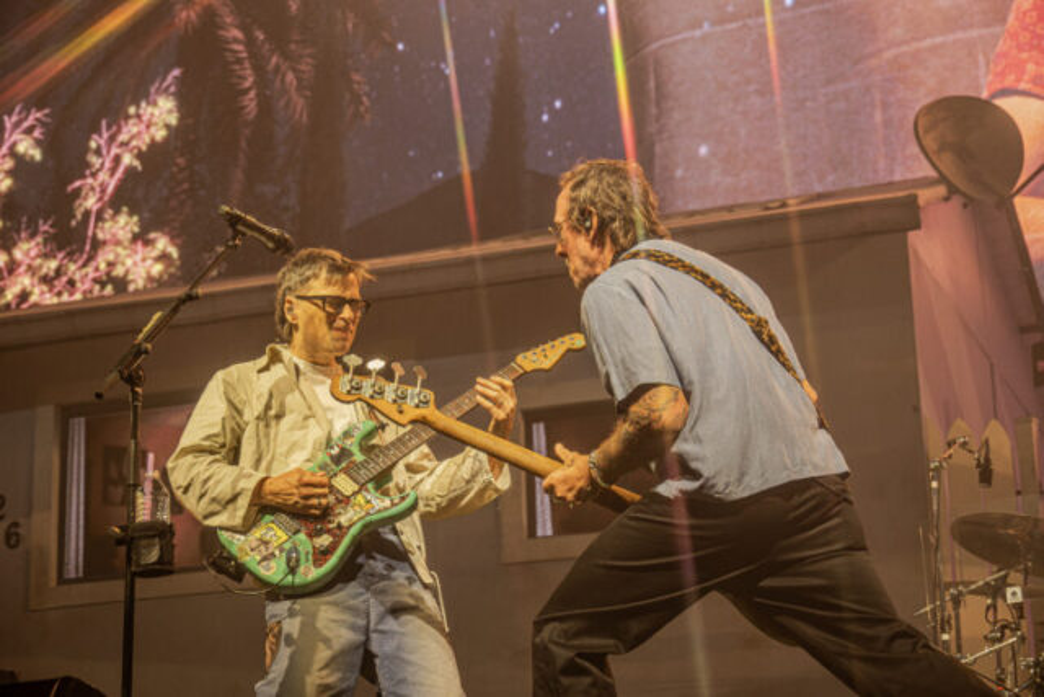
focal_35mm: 70
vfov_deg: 19.5
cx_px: 522
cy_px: 348
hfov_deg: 28.8
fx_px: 2030
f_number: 6
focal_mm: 70
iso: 2000
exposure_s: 1/160
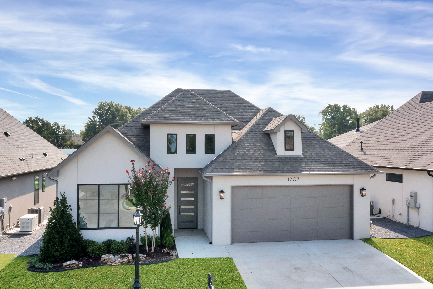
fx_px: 337
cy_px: 144
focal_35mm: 28
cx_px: 216
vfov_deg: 46.4
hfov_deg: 65.5
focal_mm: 10.26
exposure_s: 1/100
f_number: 11
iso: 100
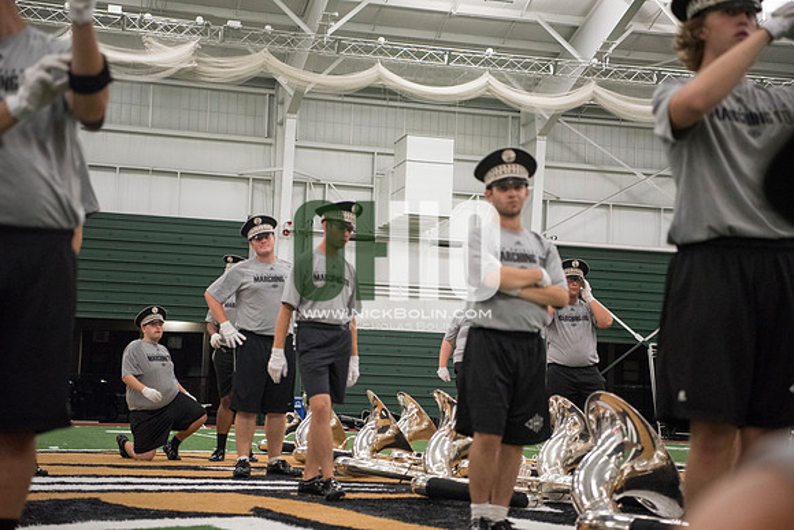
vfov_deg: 21.9
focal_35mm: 62
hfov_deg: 32.4
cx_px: 397
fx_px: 1368
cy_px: 265
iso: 3200
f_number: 3.2
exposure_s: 1/320
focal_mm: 62
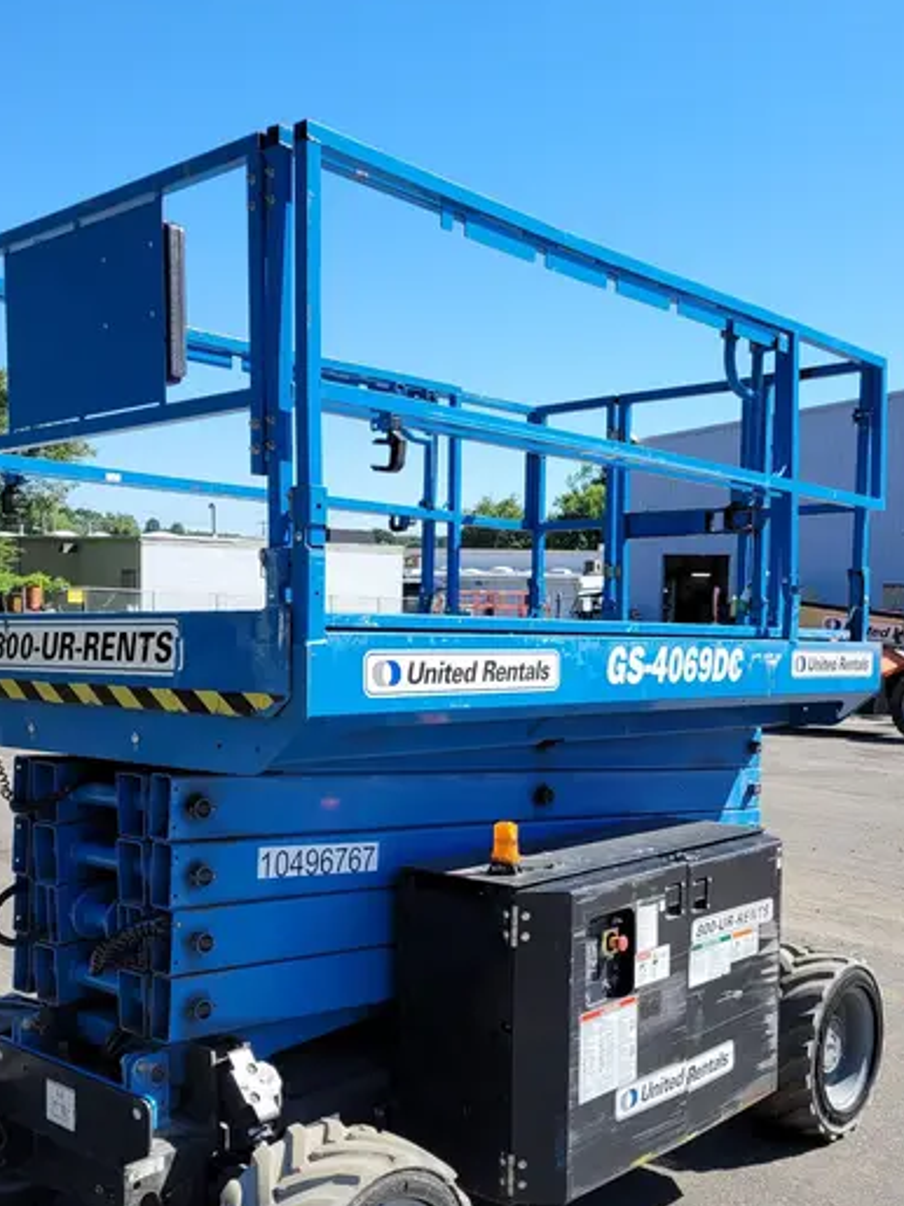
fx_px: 1289
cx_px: 403
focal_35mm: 37
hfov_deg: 38.6
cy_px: 732
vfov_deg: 49.8
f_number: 1.8
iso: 40
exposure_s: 1/1525
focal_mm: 5.4
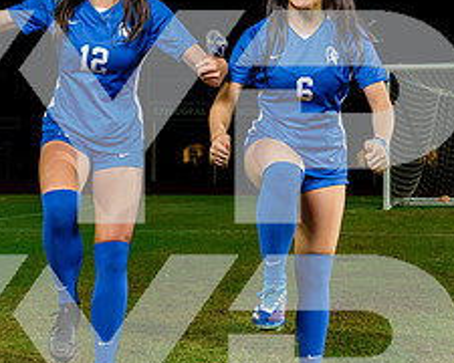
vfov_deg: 23.7
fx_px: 860
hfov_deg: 29.5
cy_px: 118
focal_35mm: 64
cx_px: 196
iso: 2000
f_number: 5.6
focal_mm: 26
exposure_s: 1/250
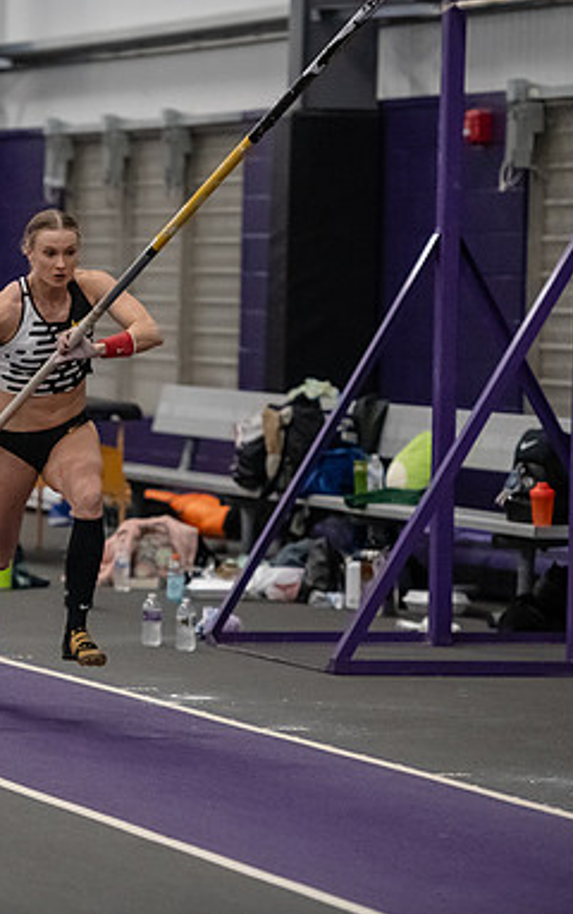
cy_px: 457
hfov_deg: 6.1
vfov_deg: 9.7
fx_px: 5387
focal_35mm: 216
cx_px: 33
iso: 6400
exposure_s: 1/1000
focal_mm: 140
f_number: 2.8
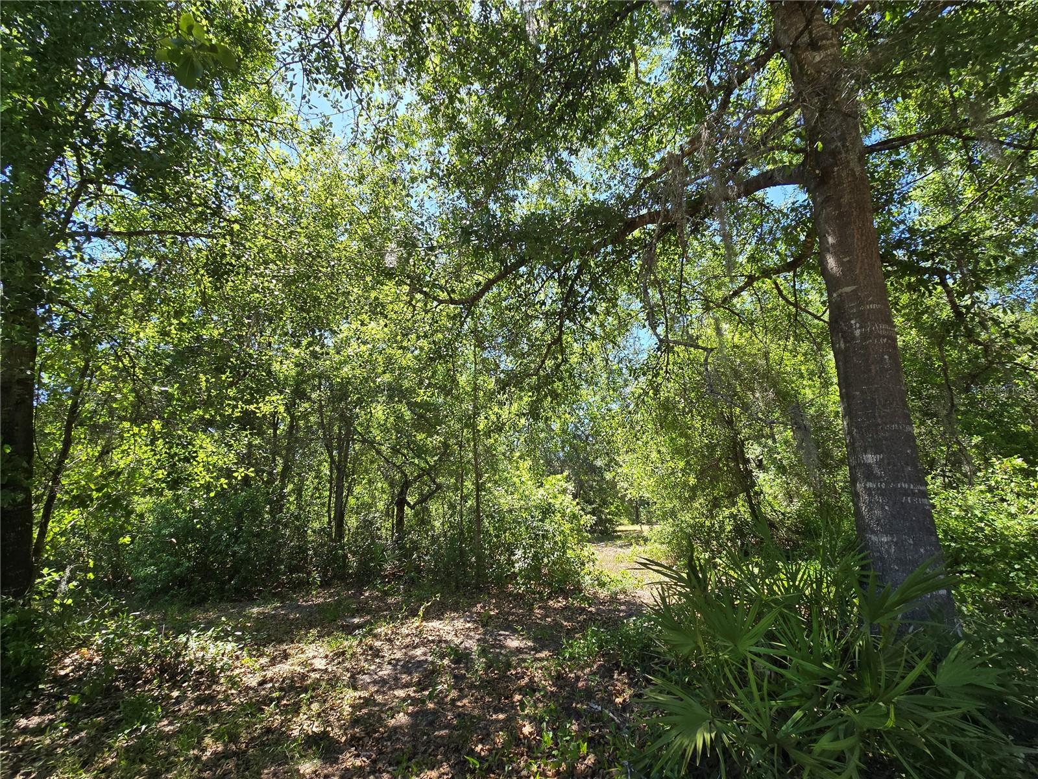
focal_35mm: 13
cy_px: 390
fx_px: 390
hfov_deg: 106.2
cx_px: 519
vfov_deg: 89.9
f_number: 2.2
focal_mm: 2.2
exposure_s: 1/368
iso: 50
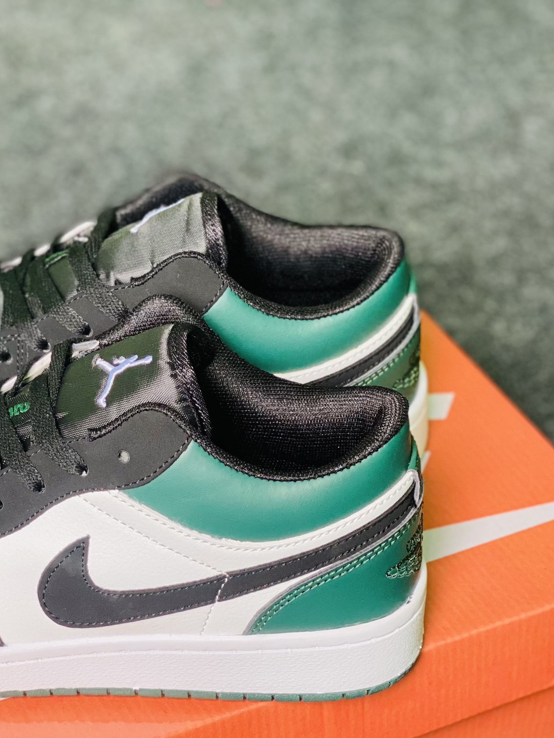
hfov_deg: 15.0
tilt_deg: -38.7
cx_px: 102
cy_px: 474
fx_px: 2091
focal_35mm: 98
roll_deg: +0.3
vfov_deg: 20.0
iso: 125
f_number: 2
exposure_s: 1/122
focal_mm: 6
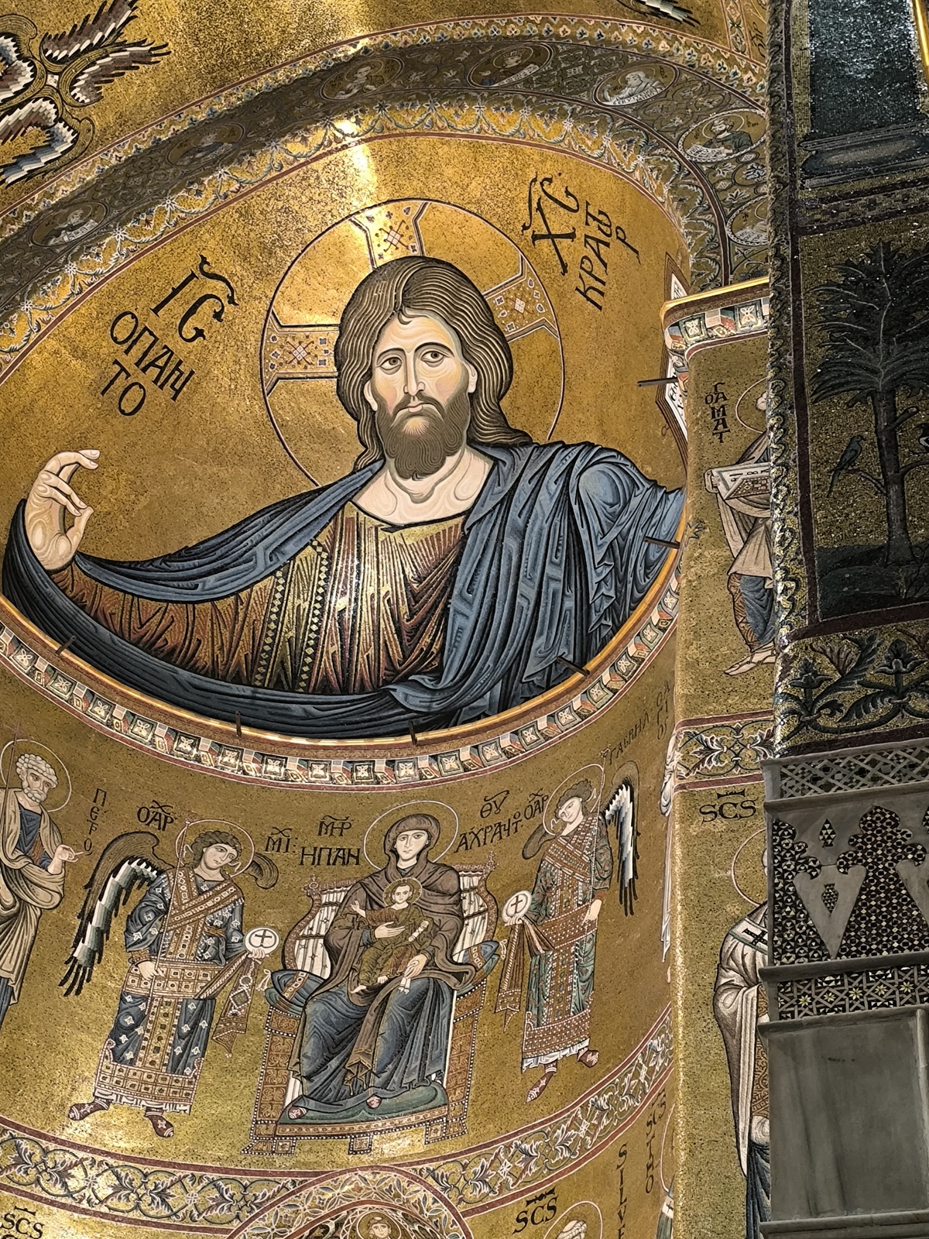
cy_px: 620
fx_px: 2004
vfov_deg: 34.3
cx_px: 464
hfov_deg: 26.1
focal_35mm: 56
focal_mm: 6.14
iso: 800
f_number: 1.65
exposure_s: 1/50
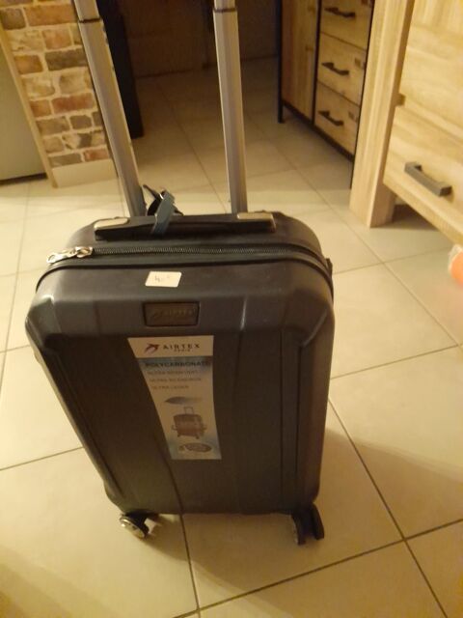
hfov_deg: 54.9
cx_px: 232
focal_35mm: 25
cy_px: 309
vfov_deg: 69.4
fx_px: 446
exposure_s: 1/10
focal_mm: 4.6
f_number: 2
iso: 1000
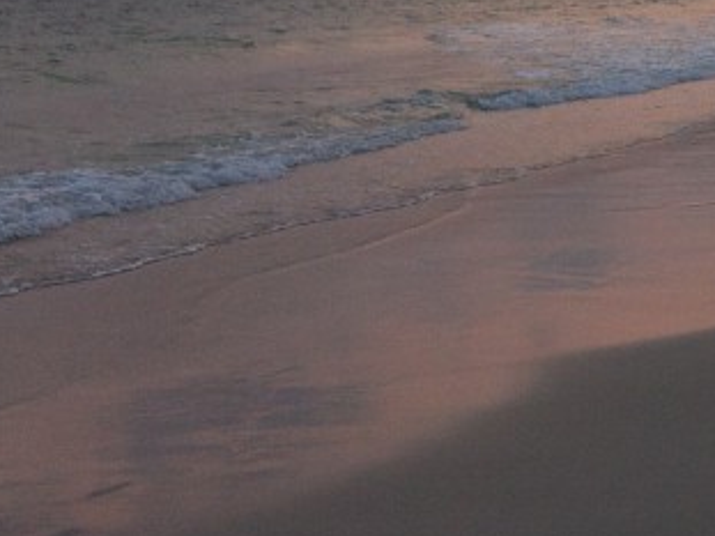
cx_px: 809
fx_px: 2374
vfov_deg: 12.5
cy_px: -173
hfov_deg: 16.5
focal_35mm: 115
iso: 80
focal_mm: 3.85
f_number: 2.8
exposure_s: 1/190
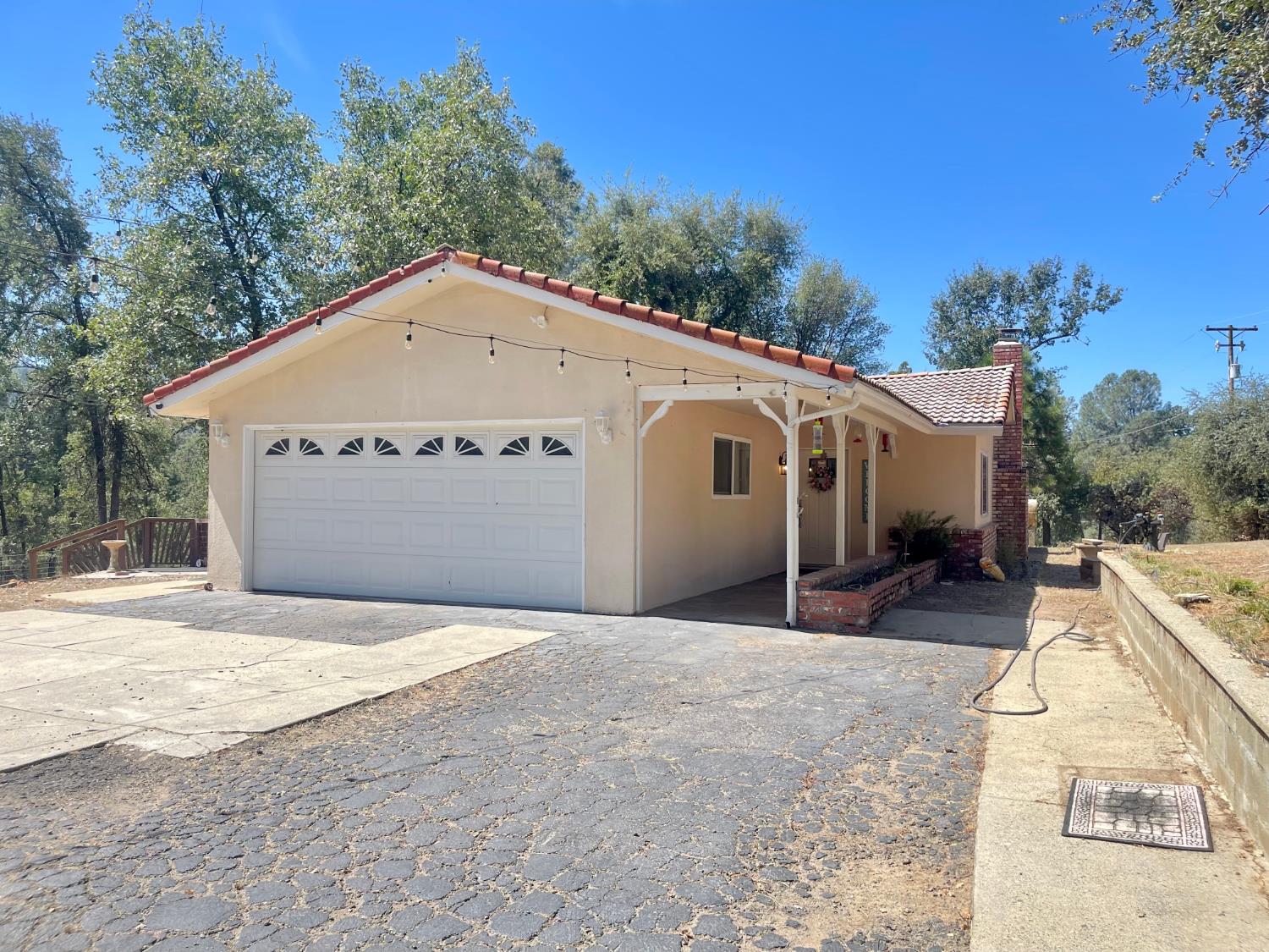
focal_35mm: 25
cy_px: 476
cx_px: 634
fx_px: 916
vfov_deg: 54.9
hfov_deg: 69.4
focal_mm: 5.1
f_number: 1.6
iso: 50
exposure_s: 1/1689
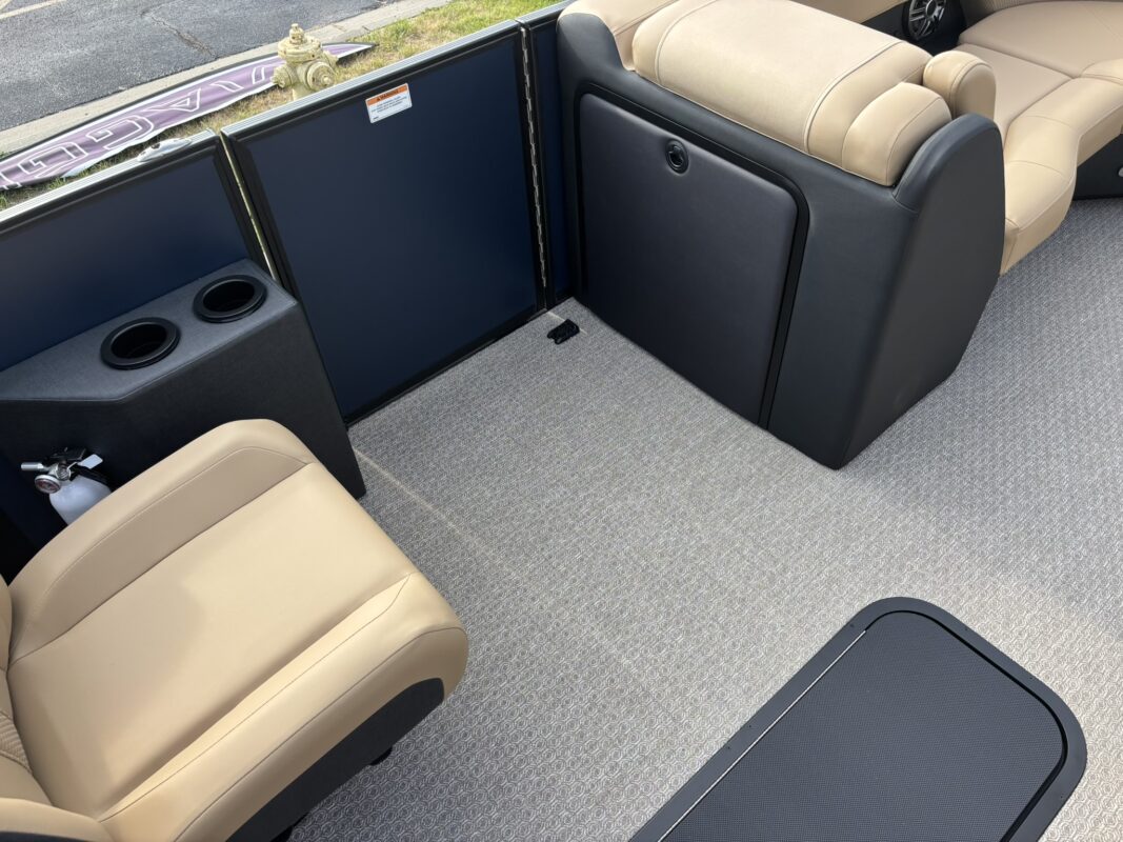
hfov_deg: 67.3
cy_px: 421
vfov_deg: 53.1
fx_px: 843
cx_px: 562
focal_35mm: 26
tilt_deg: -46.8
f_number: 1.6
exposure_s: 1/865
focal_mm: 5.96
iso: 50
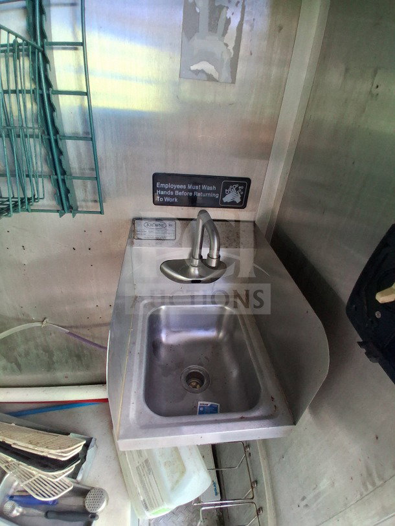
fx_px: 259
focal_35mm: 17
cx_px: 198
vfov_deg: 91.0
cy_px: 263
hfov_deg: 74.7
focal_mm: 1.4
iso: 160
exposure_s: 1/100
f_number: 2.2
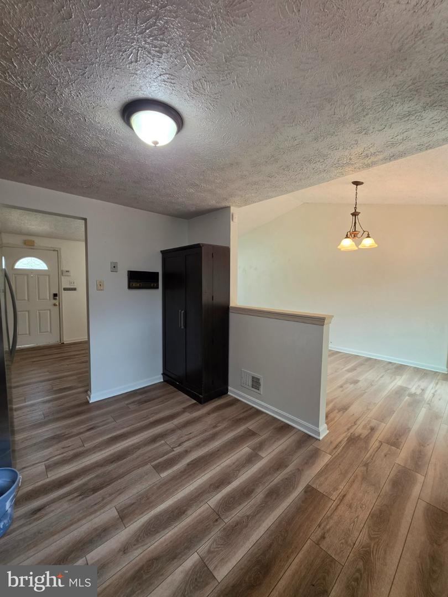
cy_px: 298
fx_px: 224
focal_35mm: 13
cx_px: 224
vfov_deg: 106.2
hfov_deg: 89.9
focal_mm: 2.2
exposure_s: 1/120
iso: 125
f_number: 1.9
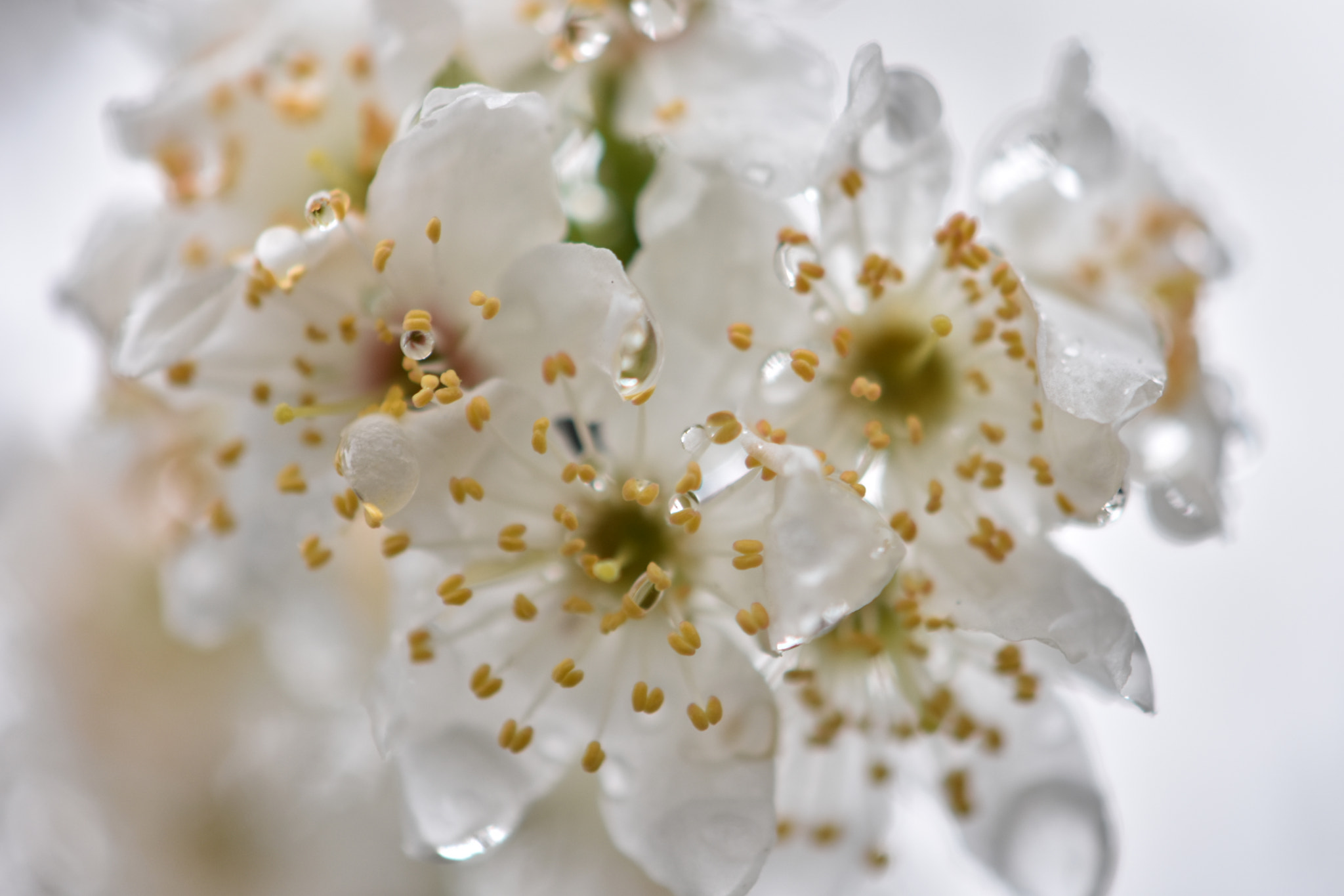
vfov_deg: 10.8
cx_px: 672
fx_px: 4759
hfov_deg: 16.1
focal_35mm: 128
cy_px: 448
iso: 400
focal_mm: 85
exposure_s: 1/125
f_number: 4.2
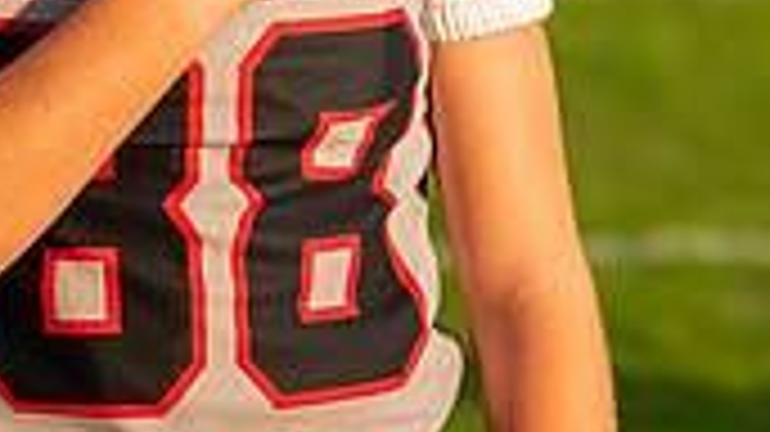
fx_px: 5531
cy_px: -225
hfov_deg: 8.0
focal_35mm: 271
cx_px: 351
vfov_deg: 4.4
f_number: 2.8
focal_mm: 70
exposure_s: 1/2500
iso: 400
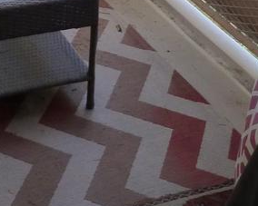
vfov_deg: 15.7
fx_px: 679
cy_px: -113
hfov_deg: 21.3
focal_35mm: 89
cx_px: 56
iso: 160
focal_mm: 4.3
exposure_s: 1/80
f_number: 3.3
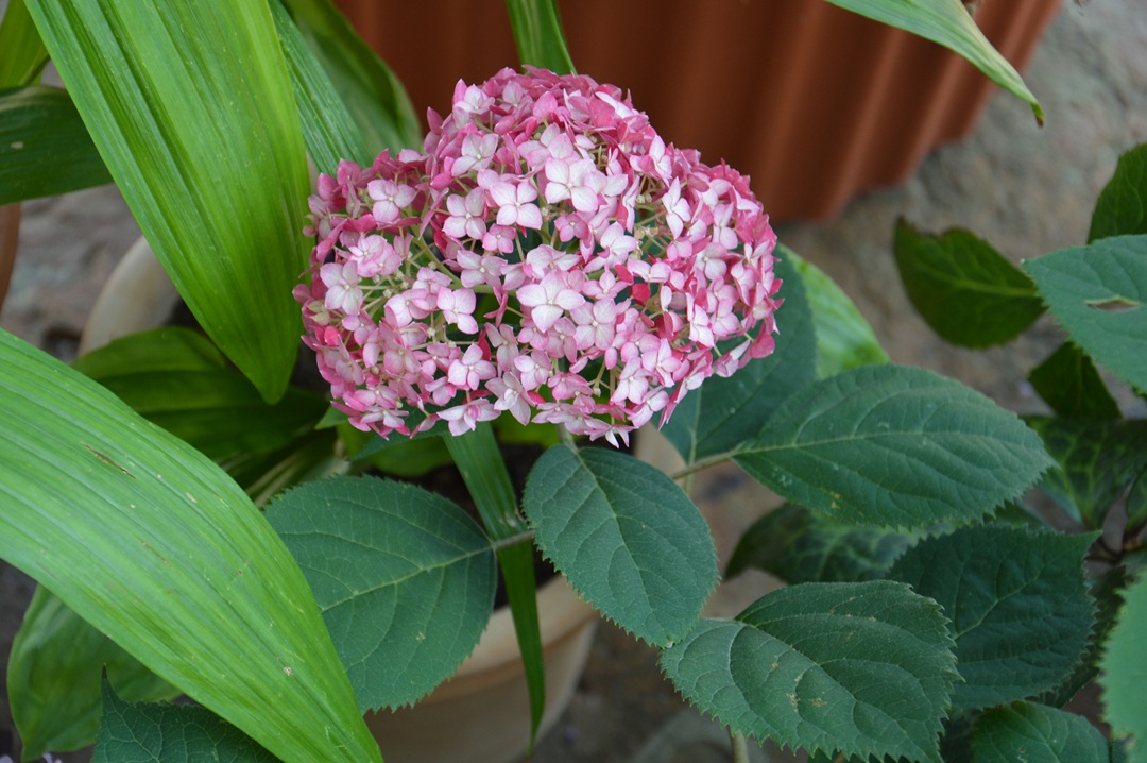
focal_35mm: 105
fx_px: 3342
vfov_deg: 13.0
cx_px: 574
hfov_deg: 19.5
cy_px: 382
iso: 400
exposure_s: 1/100
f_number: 5.3
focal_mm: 70
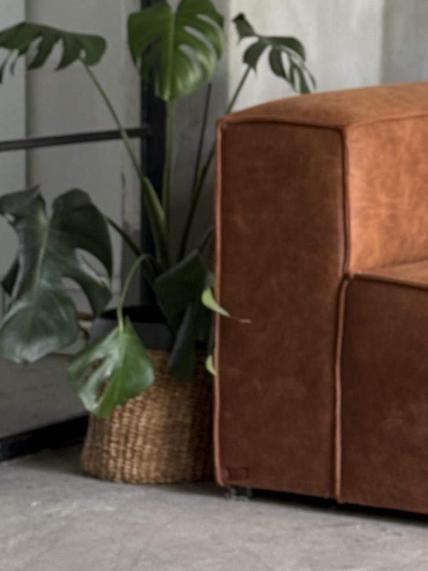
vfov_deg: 13.1
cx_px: 644
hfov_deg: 9.7
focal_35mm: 148
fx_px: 2440
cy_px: -65
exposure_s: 1/60
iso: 160
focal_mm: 6.76
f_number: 1.78
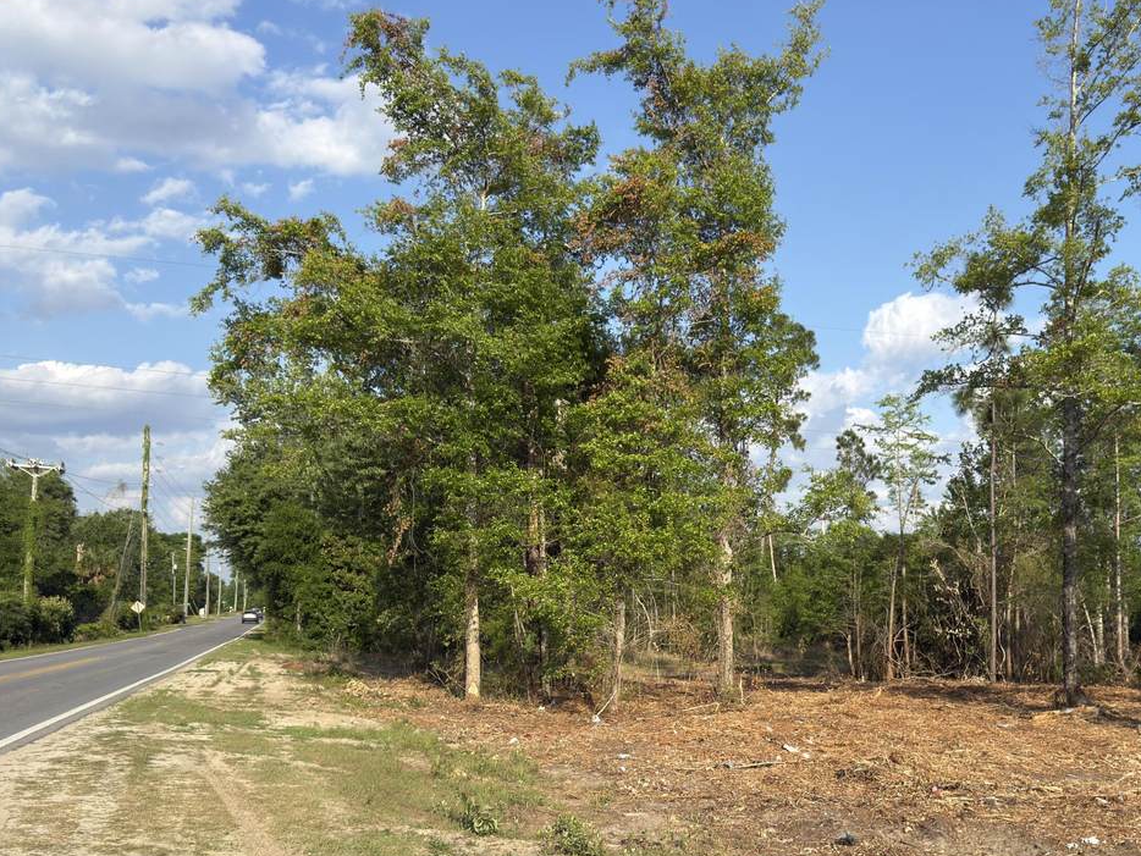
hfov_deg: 49.5
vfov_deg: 38.4
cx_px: 733
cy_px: 536
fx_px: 1220
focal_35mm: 37
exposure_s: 1/2778
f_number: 1.78
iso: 64
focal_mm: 6.76
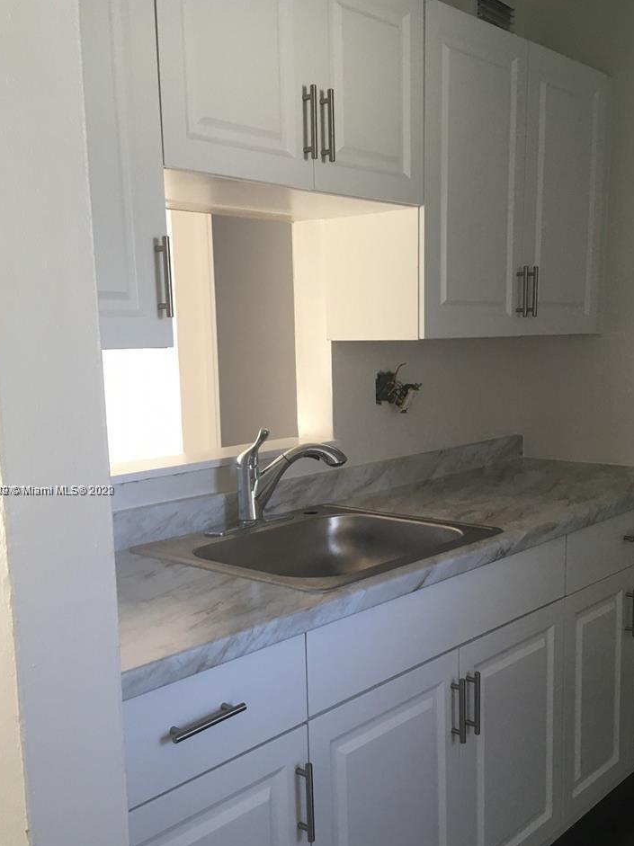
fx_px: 904
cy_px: 491
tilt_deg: -12.6
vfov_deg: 50.0
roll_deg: +1.8
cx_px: 353
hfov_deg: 38.6
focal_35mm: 37
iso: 80
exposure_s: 1/30
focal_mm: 4.15
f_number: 2.2
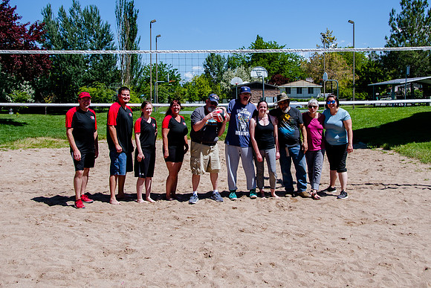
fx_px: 547
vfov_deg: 29.3
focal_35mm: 46
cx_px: 238
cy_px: 105
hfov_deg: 43.0
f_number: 6.3
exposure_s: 1/800
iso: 160
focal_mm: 24
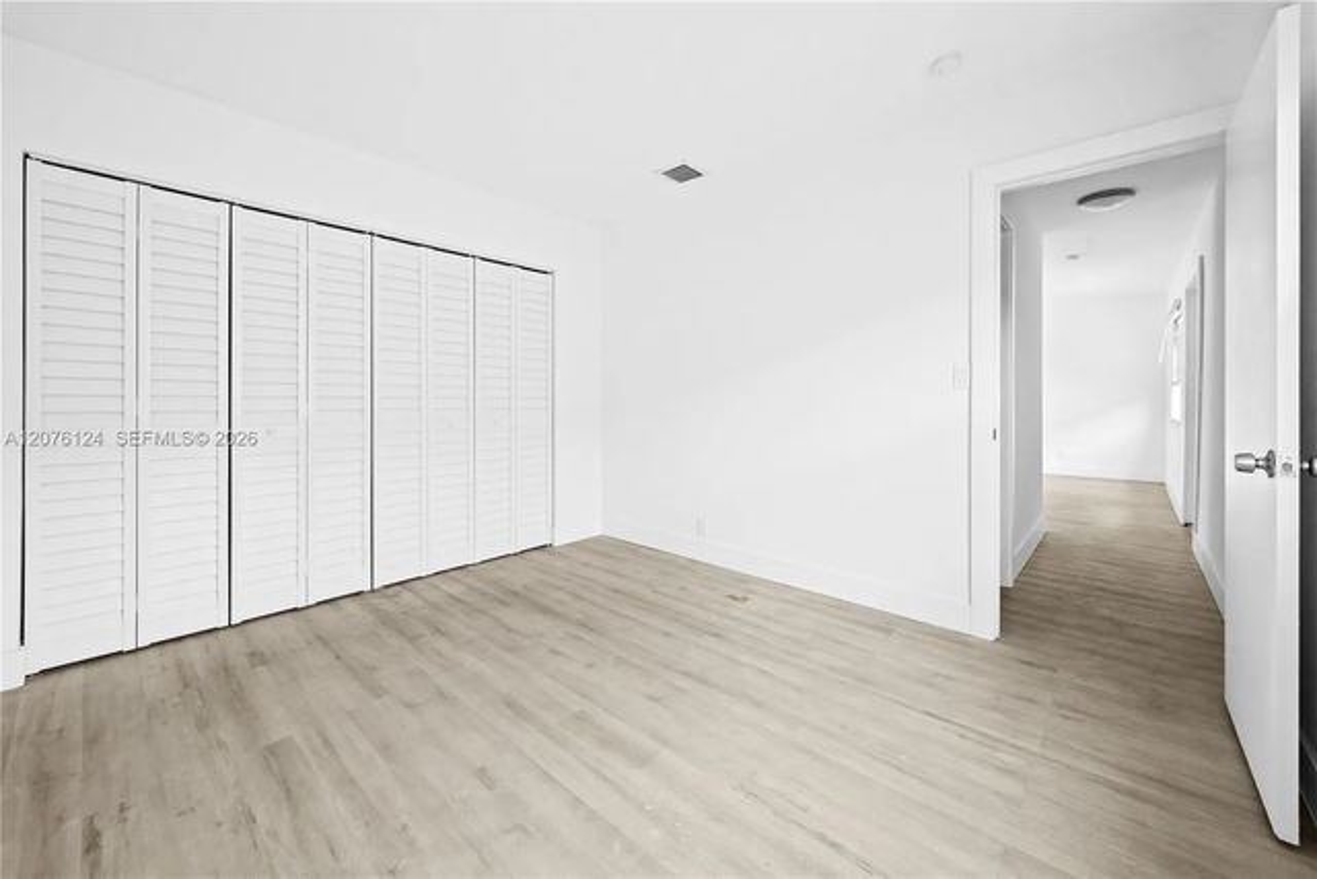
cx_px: 658
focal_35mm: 14
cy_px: 440
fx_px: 512
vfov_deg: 81.2
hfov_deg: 104.2
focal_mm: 14
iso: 2500
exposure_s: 1/13
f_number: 8
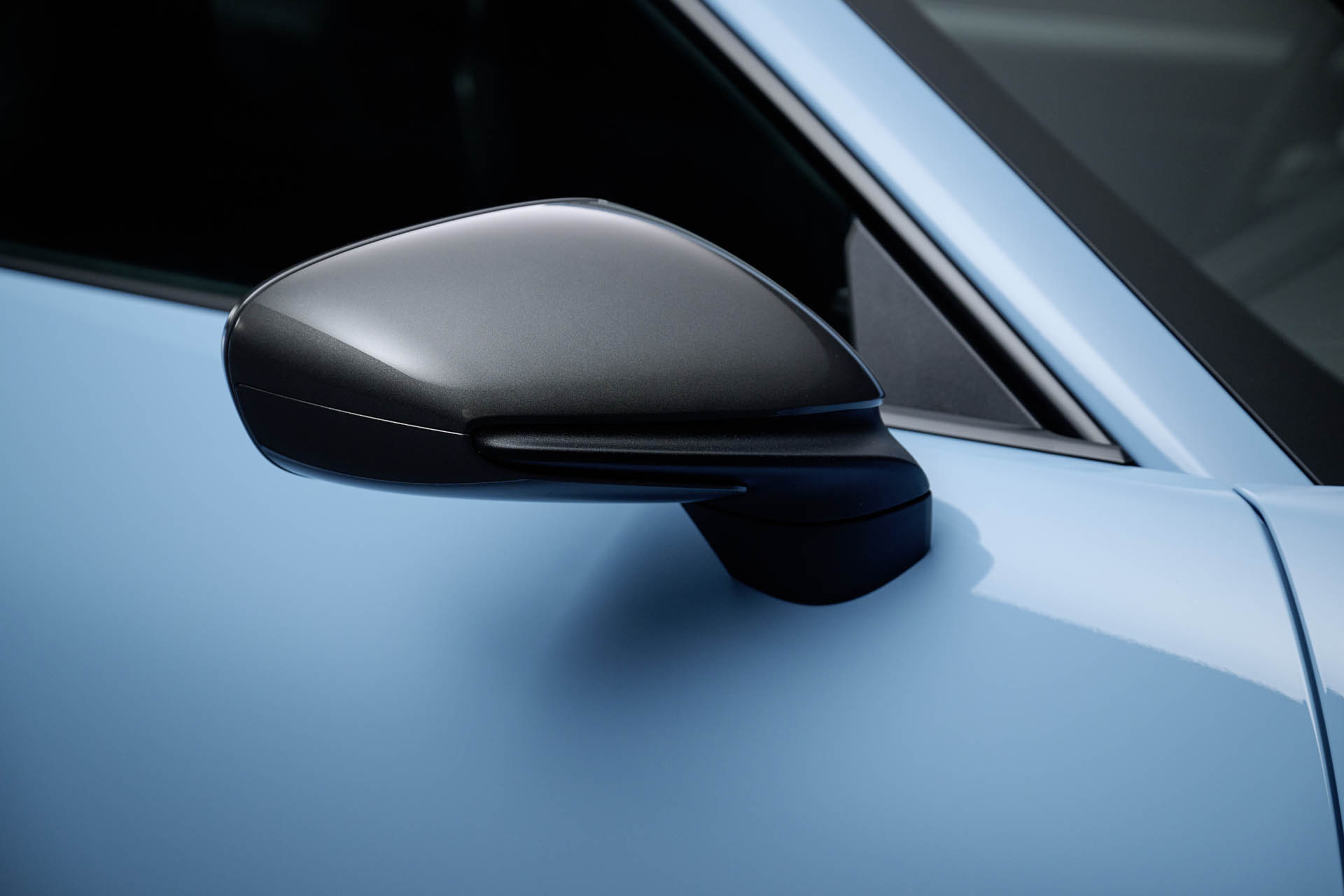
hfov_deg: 28.8
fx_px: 2613
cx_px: 672
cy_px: 448
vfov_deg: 19.5
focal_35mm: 70
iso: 800
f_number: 4
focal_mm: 70
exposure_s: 1/125
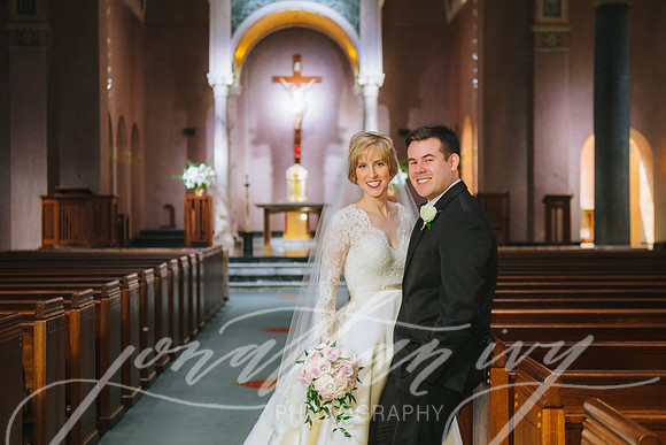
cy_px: 222
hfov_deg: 33.3
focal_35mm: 60
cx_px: 340
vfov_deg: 22.5
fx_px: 1115
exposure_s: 1/160
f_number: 3.5
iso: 1250
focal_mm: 58
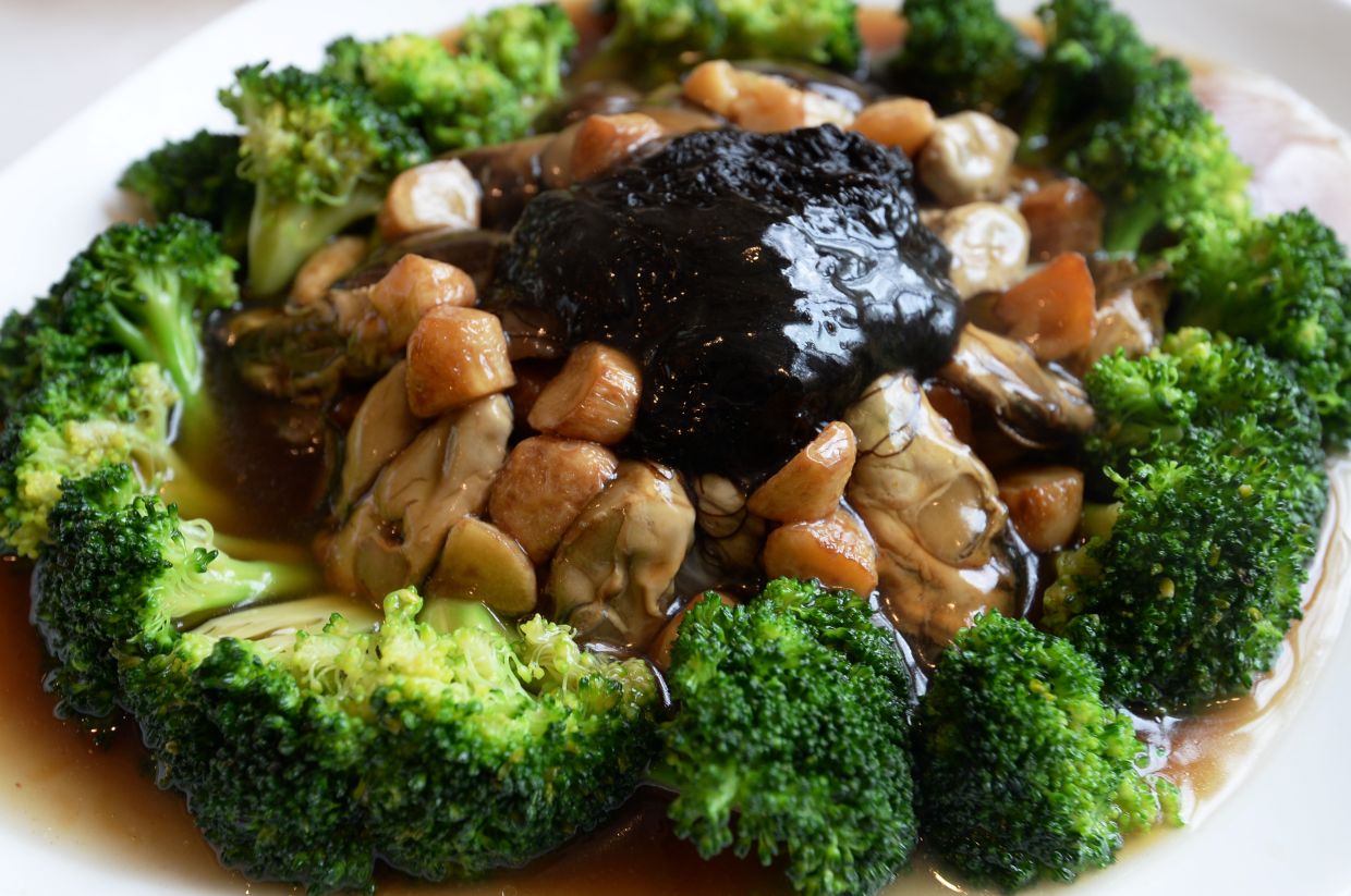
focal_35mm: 35
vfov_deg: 37.7
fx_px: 1312
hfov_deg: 54.5
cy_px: 448
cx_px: 676
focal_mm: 35
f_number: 7.1
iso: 640
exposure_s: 1/40
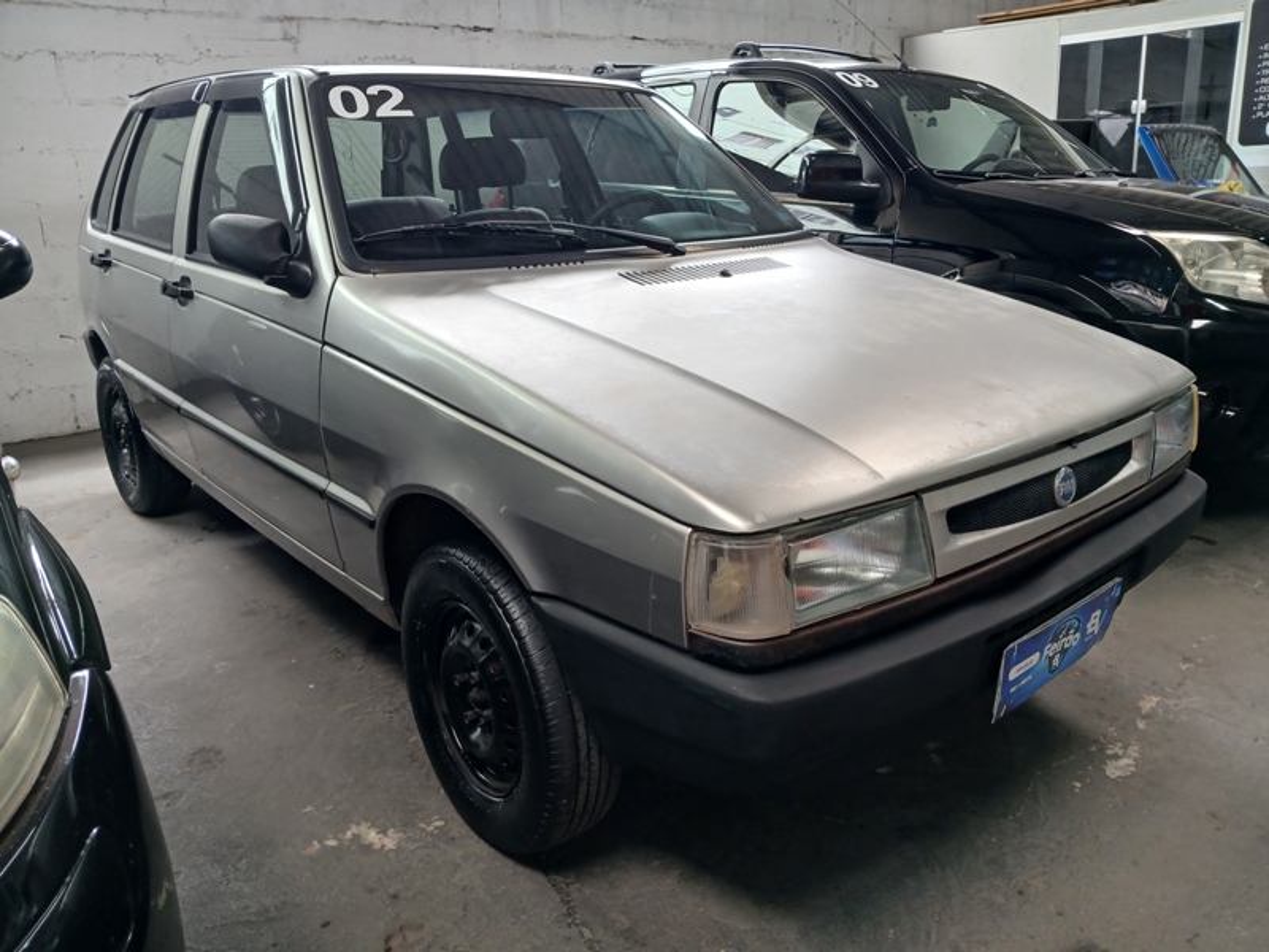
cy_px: 476
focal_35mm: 26
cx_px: 634
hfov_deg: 67.3
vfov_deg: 53.1
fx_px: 953
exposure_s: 1/60
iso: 50
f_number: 1.8
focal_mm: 3.98
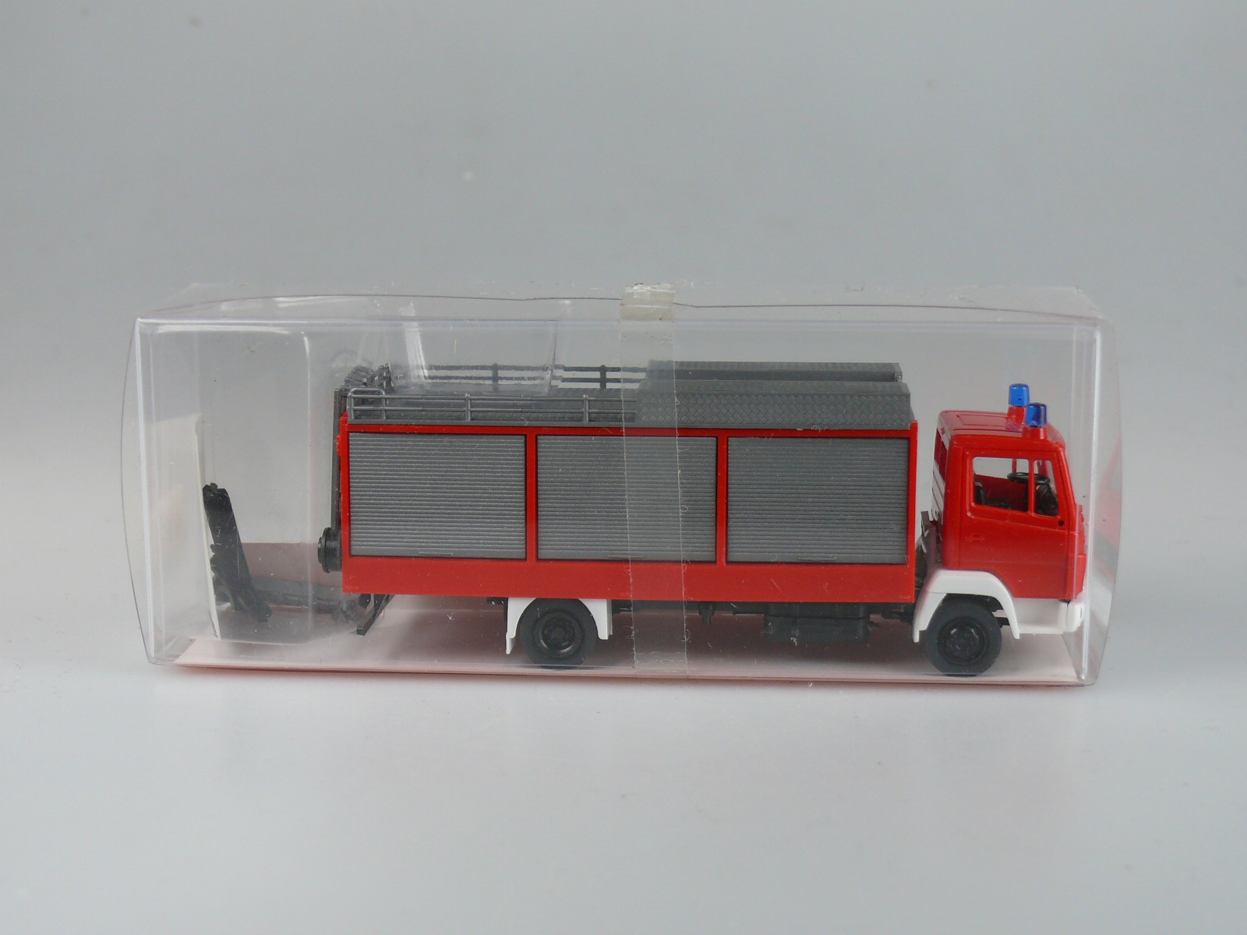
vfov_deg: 23.3
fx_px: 2269
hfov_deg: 30.7
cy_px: 468
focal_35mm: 63
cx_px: 624
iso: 100
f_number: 3.2
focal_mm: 10.4
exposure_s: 1/125
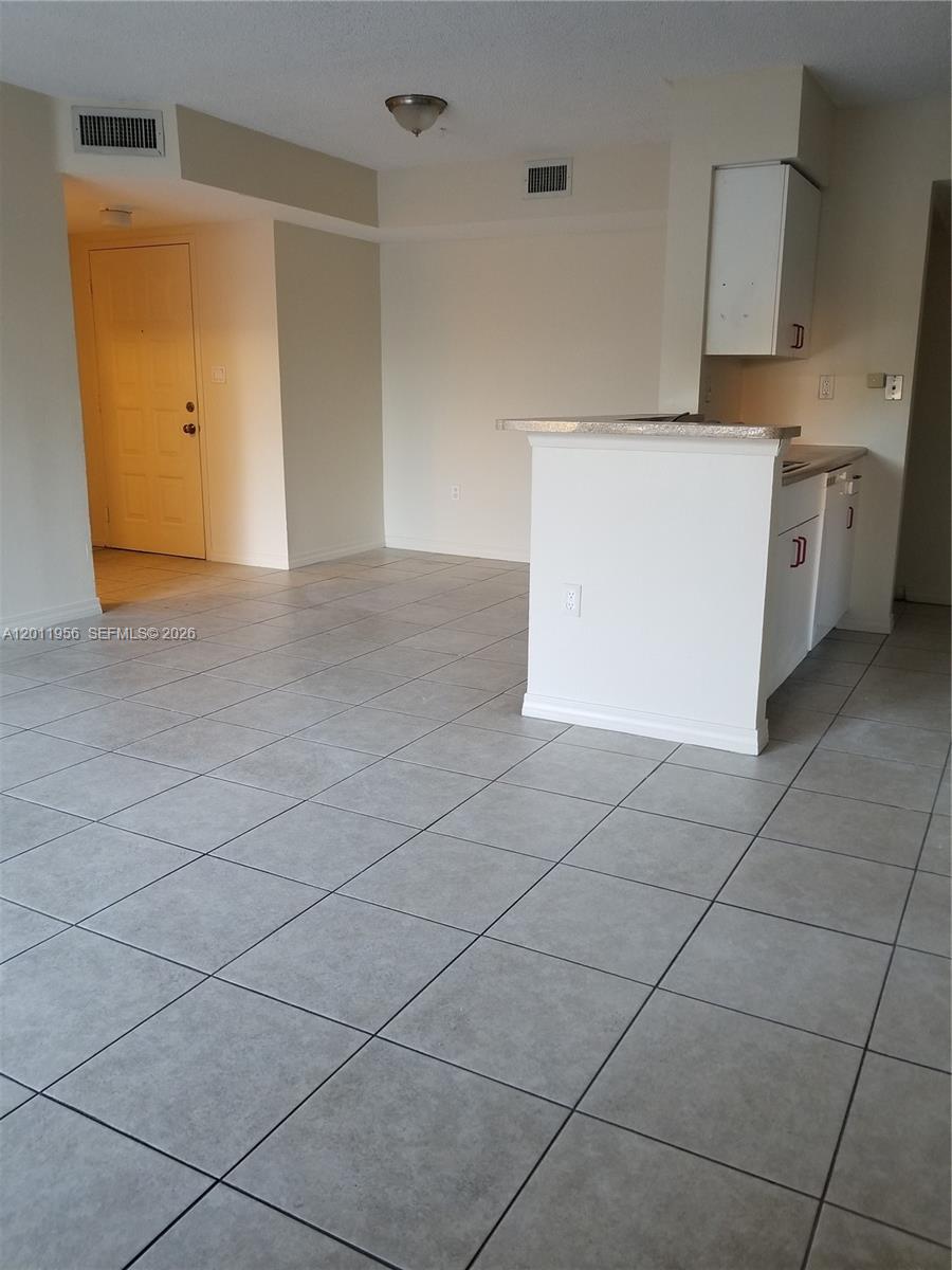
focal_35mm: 26
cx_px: 476
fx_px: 953
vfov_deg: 67.3
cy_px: 635
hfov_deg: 53.1
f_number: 1.7
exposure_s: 1/19
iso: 200
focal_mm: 4.25
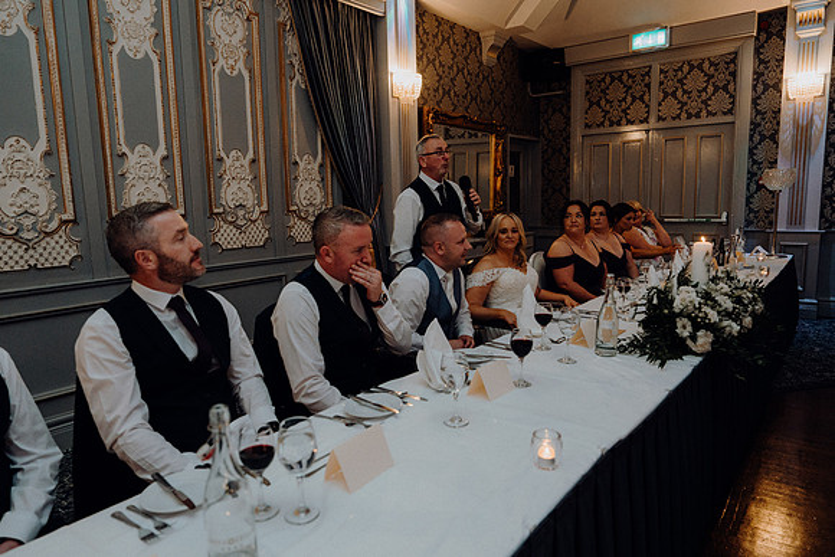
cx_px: 418
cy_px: 278
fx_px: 557
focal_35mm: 24
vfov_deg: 53.2
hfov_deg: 73.7
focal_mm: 24
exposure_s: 1/160
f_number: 3.5
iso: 2500
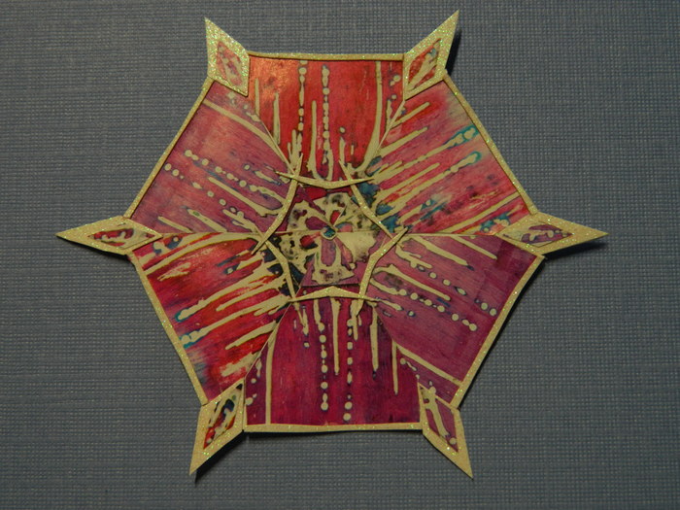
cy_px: 255
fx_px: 923
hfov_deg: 40.4
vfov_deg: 30.9
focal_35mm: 47
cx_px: 340
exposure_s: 1/40
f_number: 3.6
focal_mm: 8.4
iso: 180
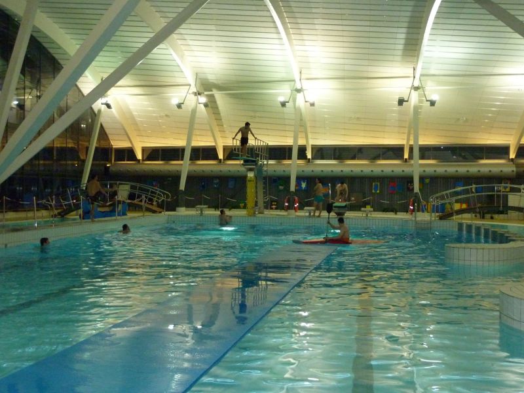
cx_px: 262
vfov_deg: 38.7
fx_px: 560
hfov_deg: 50.1
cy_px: 196
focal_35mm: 37
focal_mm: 6.1
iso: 500
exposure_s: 1/30
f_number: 3.6
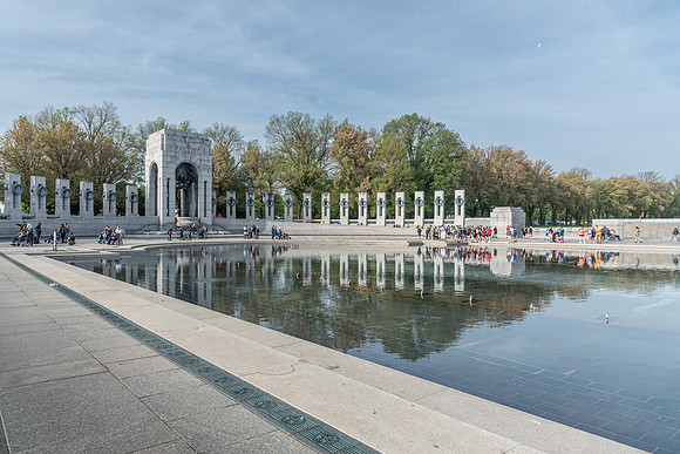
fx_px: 453
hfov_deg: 73.7
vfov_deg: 53.2
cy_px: 227
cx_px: 340
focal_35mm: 24
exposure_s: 1/125
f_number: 9
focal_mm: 24
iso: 100
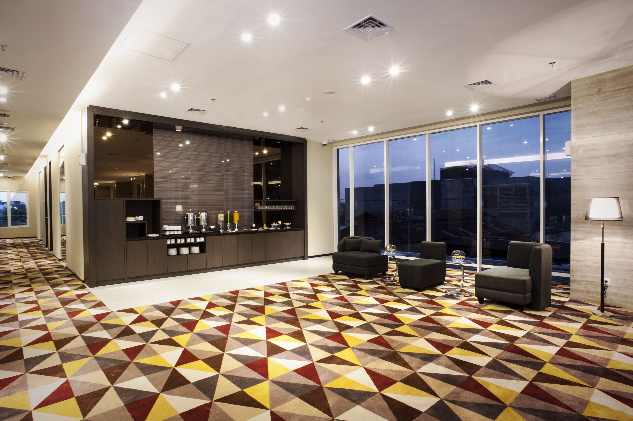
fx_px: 351
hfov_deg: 84.0
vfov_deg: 61.9
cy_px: 210
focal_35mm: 20
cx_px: 316
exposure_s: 20
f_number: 22
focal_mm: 20
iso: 100
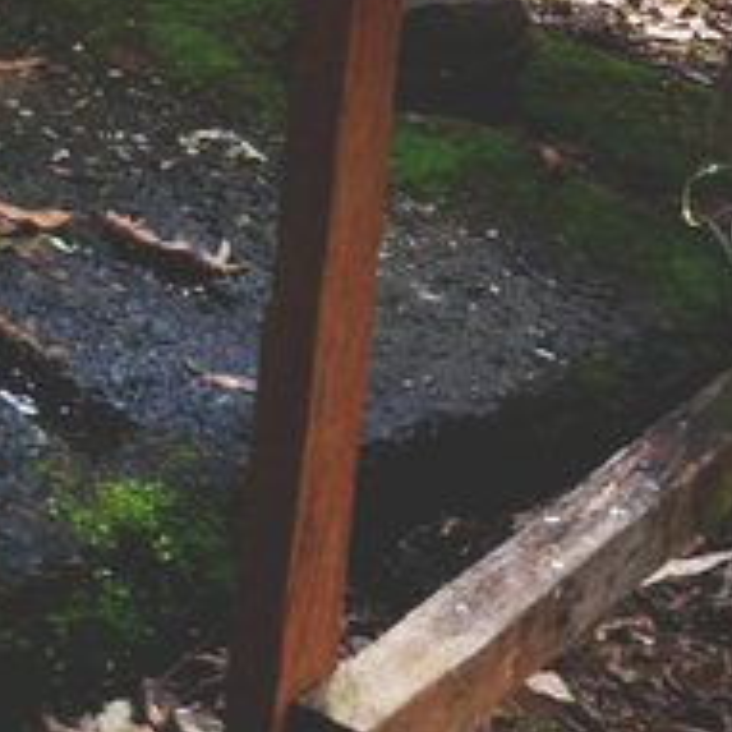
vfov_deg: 13.3
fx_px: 2943
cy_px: -399
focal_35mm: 123
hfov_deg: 13.1
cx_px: -468
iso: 500
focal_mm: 18
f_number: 14
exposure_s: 1/100
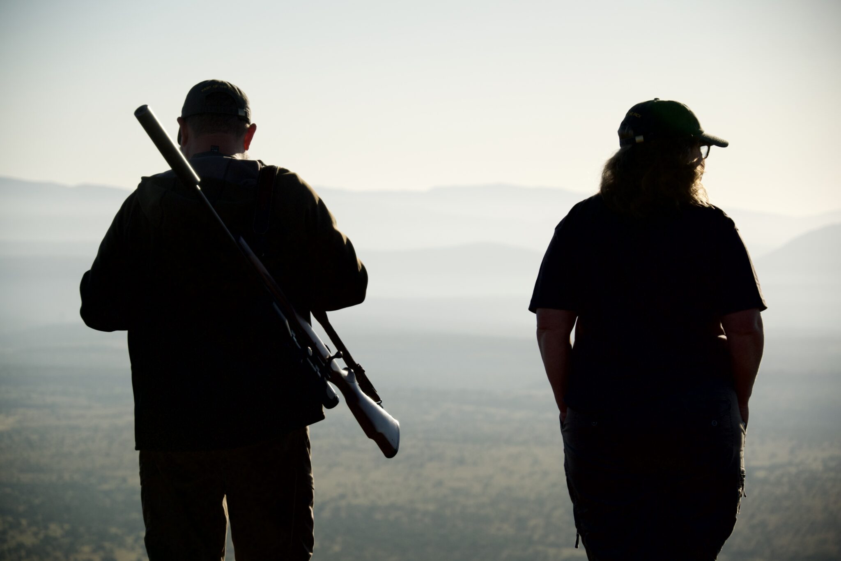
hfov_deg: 15.8
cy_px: 280
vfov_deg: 10.5
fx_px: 3036
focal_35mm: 130
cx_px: 420
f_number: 5
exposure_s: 1/200
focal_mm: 86.4
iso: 640
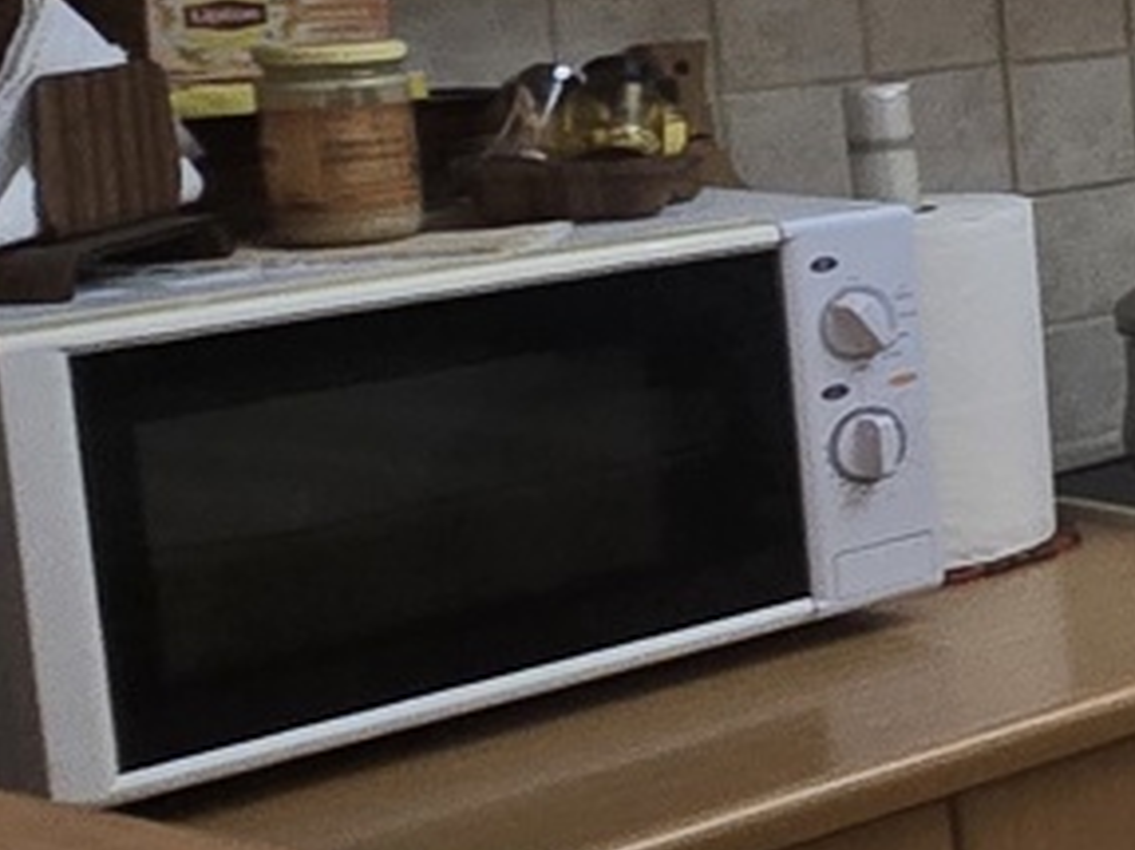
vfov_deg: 16.9
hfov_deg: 13.2
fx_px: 2851
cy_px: 198
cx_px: 3017
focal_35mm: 87
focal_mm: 2.2
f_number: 2.2
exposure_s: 1/50
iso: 125
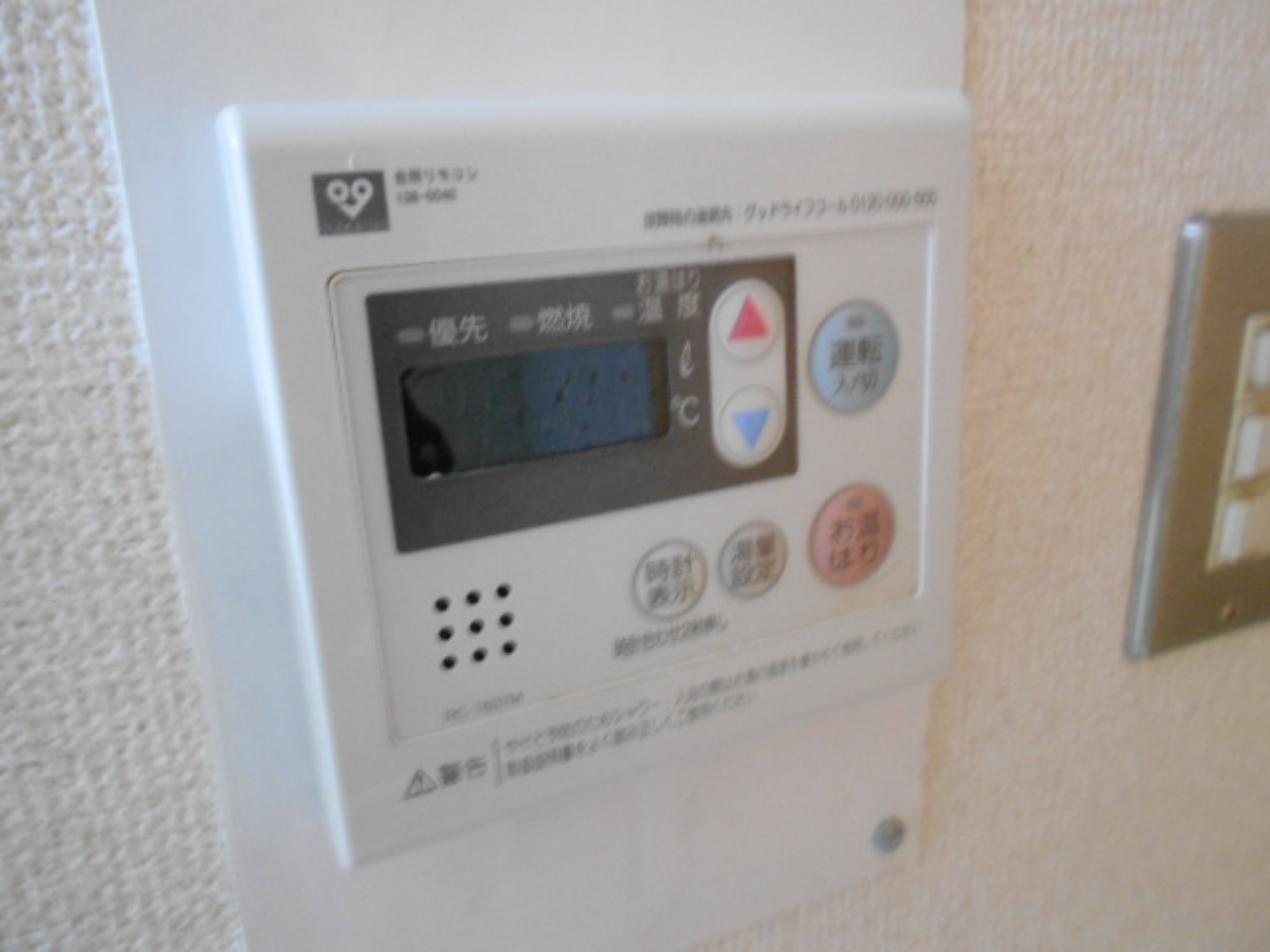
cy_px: 476
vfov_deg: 53.1
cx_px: 635
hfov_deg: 67.3
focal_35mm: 26
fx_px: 954
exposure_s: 1/8
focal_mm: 4.6
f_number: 3.2
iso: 560
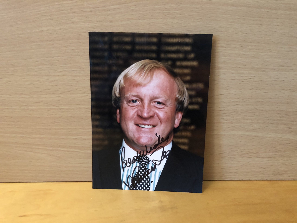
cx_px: 148
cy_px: 112
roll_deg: -1.4
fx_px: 240
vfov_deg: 49.7
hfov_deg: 63.4
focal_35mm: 28
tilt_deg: -18.3
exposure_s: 1/5
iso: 100
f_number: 1.8
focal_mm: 3.99
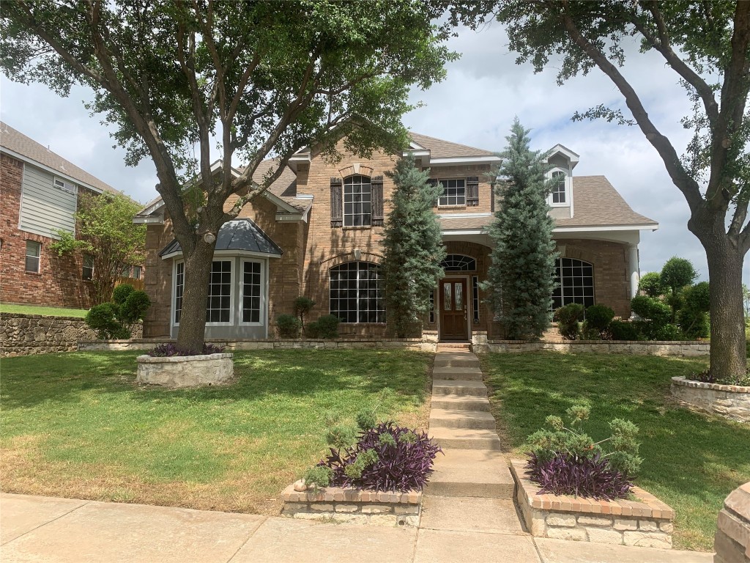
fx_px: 563
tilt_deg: +4.7
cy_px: 282
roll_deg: +0.2
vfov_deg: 53.1
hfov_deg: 67.3
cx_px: 375
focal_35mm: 26
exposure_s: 1/2421
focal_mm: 4.25
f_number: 1.8
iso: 25
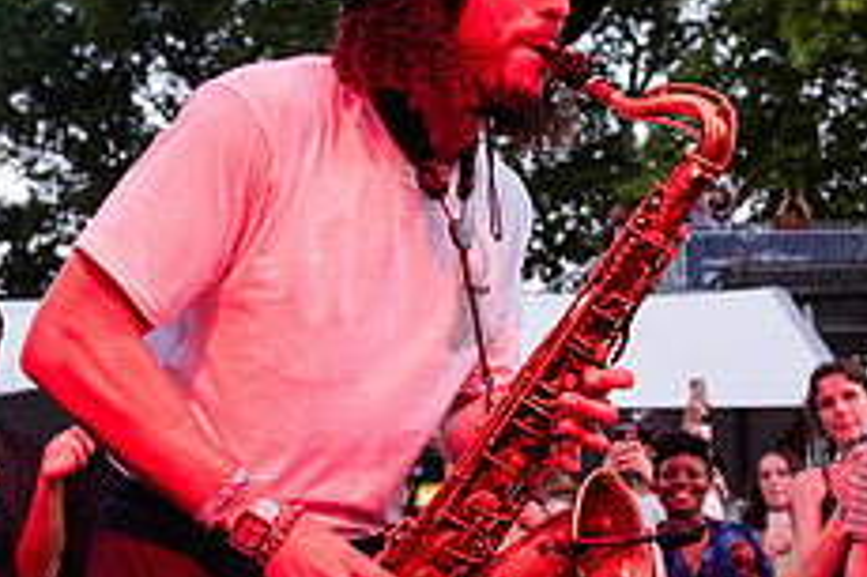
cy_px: 285
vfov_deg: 21.9
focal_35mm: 62
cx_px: 467
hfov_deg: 32.4
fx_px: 1492
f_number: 3.5
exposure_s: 1/250
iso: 4000
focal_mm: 24
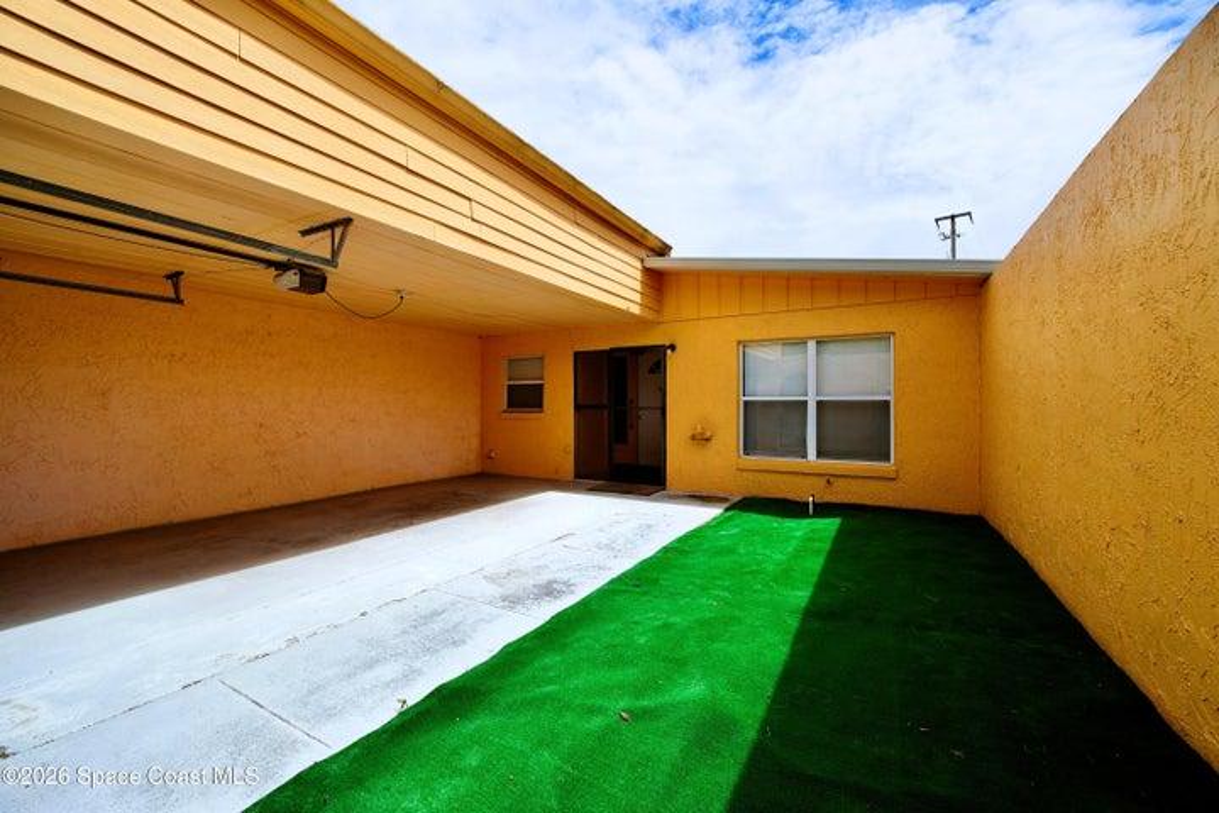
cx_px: 610
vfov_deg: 85.4
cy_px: 406
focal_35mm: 13
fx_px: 440
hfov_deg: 108.3
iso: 100
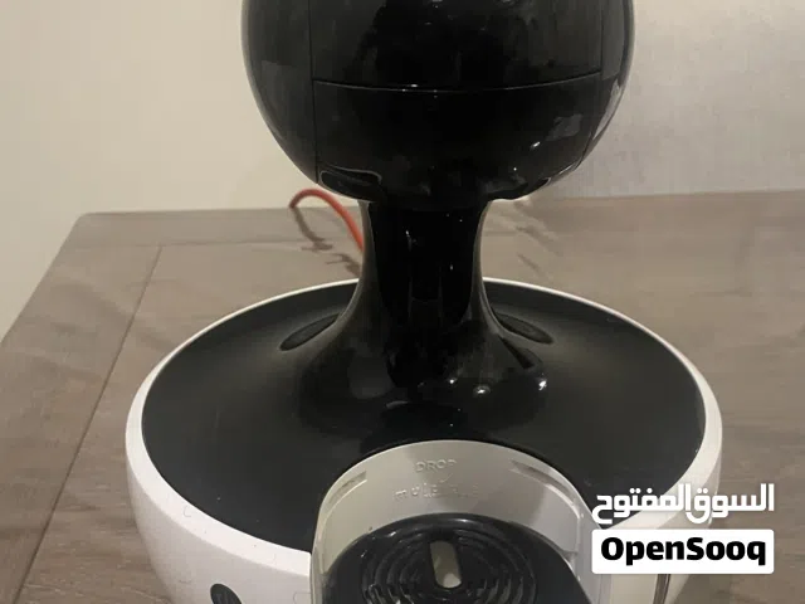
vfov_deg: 53.1
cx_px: 402
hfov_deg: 67.3
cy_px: 302
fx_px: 605
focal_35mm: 26
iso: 500
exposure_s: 1/60
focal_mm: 4.2
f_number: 1.6
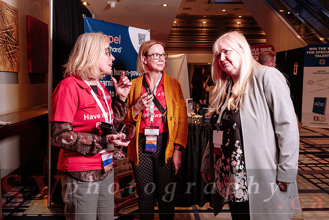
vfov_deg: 37.3
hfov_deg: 53.7
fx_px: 325
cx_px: 164
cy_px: 110
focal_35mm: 36
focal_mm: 35
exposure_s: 1/50
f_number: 4
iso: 800
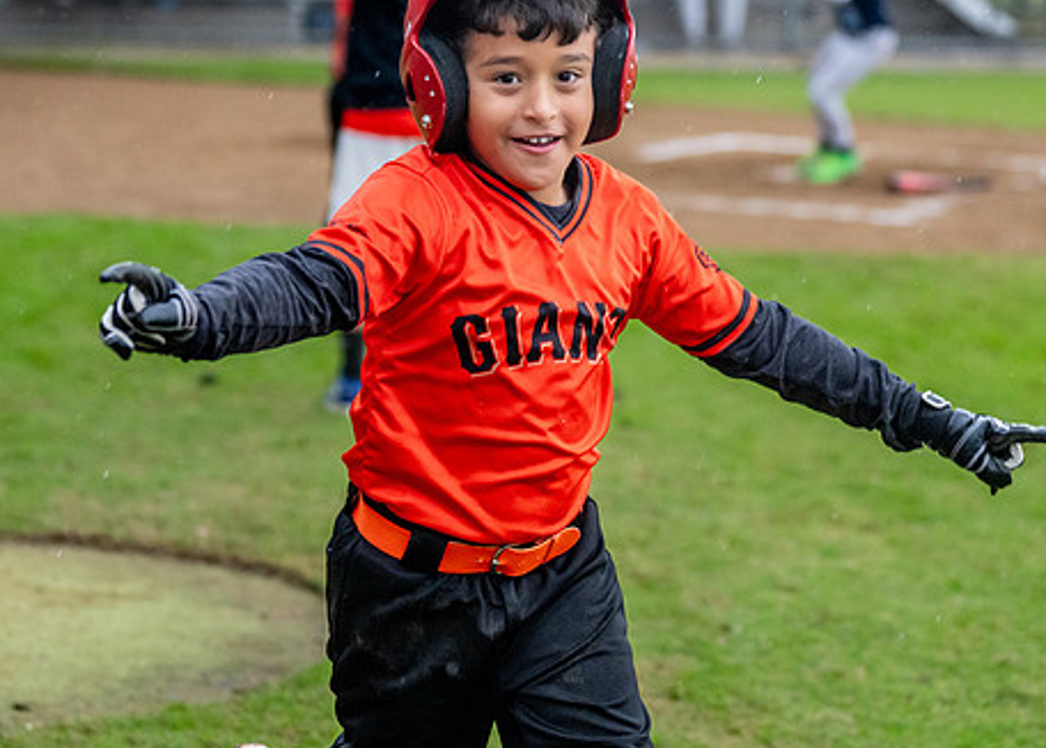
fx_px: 3596
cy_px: 208
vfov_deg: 11.8
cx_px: 513
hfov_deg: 16.6
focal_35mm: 121
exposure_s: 1/1000
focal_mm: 70
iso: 1600
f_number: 2.8
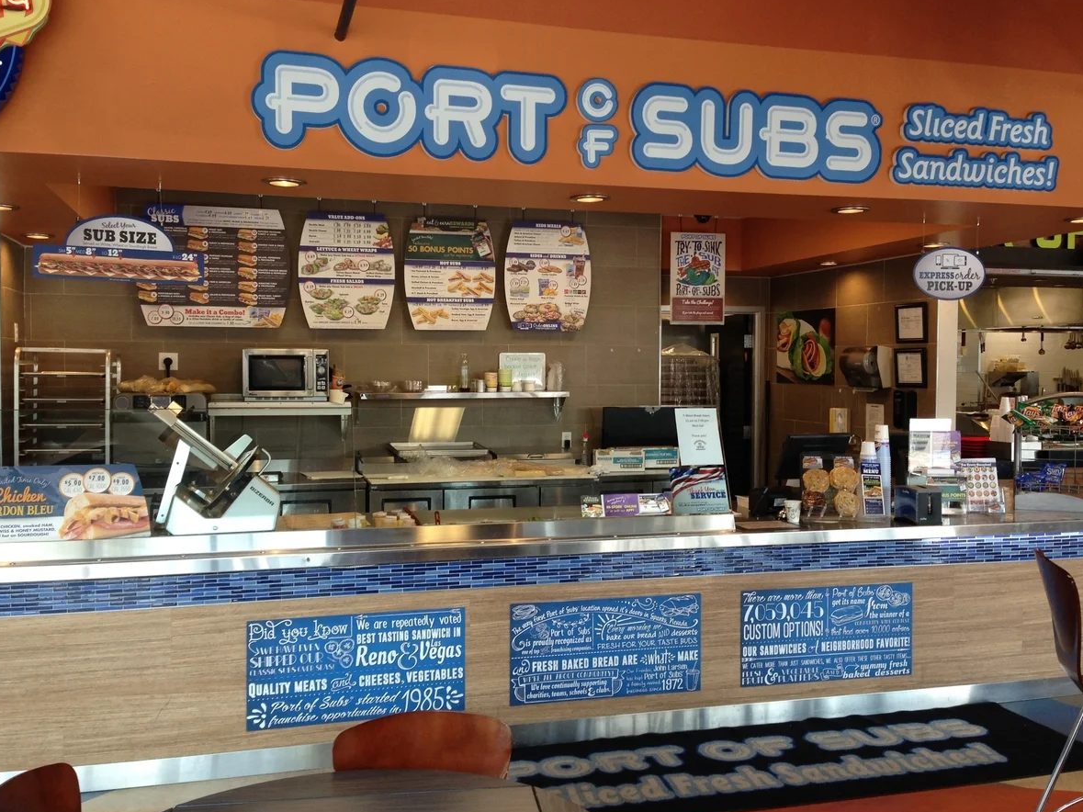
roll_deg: +1.3
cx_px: 537
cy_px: 397
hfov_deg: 52.6
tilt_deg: -3.2
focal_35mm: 35
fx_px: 1095
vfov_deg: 40.7
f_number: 2.4
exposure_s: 1/60
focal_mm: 4.12
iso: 64
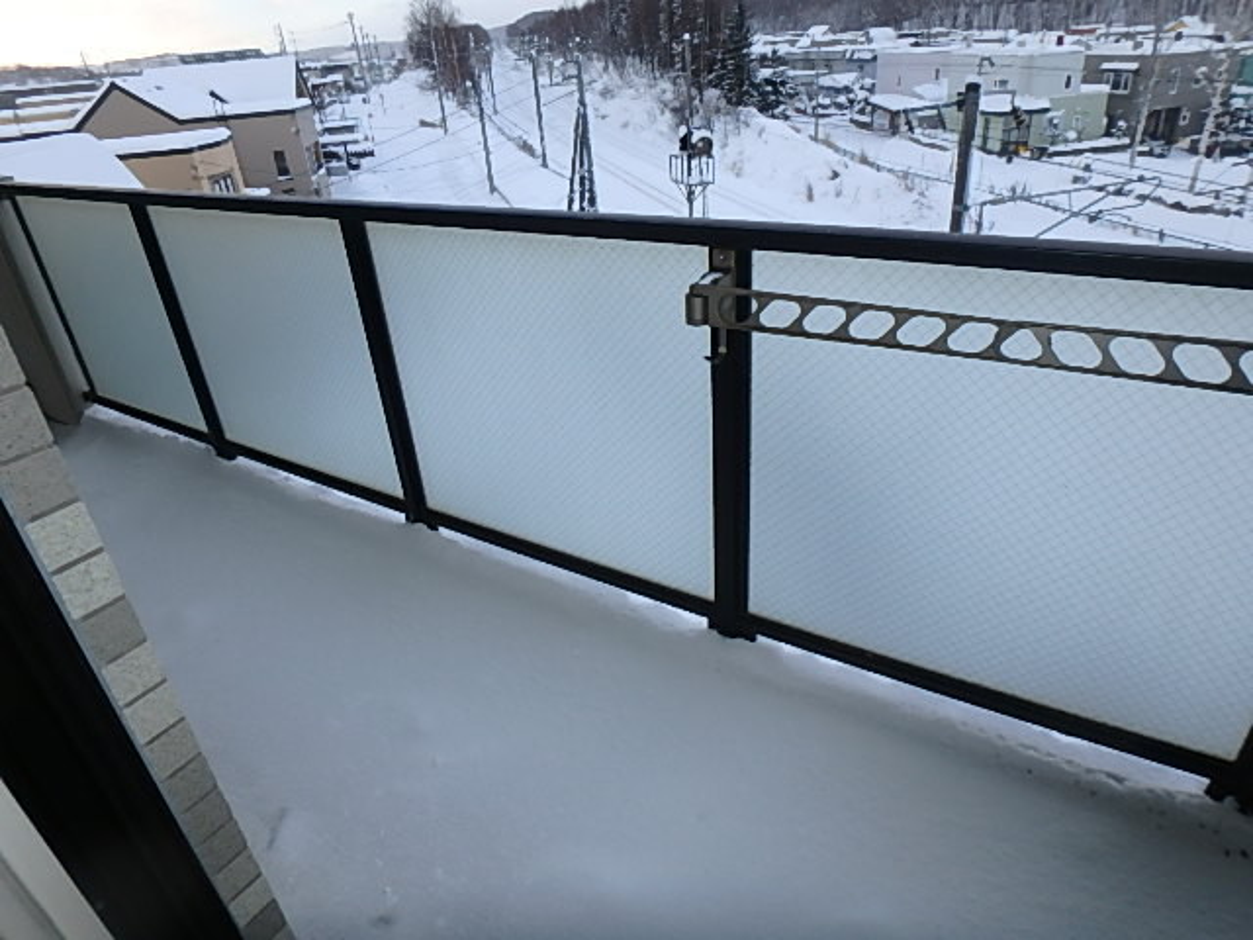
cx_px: 626
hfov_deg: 79.0
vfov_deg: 63.4
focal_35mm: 21
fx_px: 760
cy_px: 470
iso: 125
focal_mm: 3.7
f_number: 3.5
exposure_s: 1/320
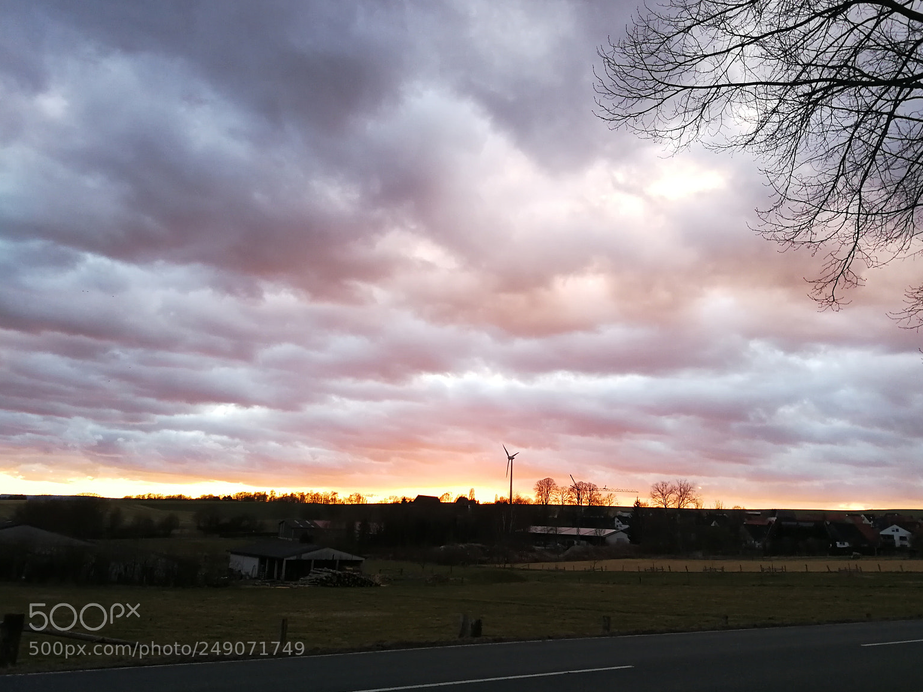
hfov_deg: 63.4
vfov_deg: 49.7
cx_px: 470
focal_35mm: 28
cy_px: 337
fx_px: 747
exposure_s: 1/50
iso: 200
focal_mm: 3.95
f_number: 2.2
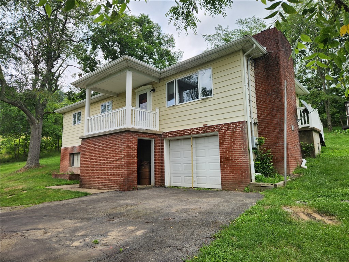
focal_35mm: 23
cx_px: 174
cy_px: 131
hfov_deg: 73.9
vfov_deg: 58.9
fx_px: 232
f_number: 1.8
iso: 20
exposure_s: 1/801
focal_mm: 5.4
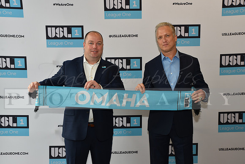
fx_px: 306
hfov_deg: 43.6
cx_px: 122
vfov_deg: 29.9
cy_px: 82
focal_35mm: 45
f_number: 5.6
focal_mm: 45
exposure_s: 1/60
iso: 400
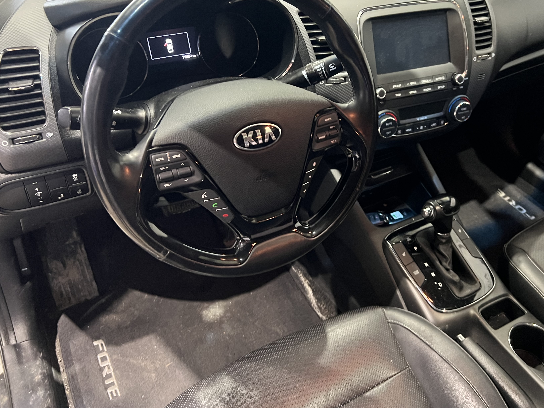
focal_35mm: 32
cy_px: 167
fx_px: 503
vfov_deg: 44.0
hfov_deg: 56.5
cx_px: 320
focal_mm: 5.7
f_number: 1.5
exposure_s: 1/40
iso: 640
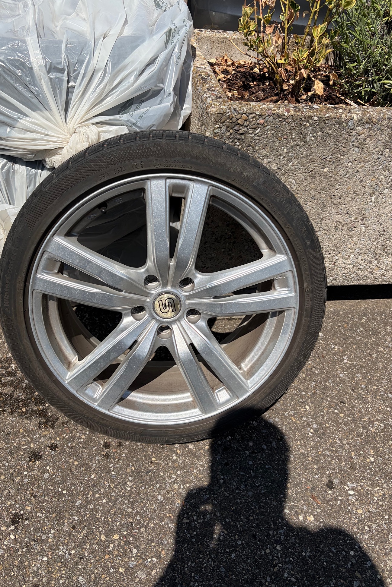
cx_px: 185
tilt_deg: -42.9
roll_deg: -1.2
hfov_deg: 46.4
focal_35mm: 28
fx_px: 457
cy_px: 287
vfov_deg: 65.5
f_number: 1.6
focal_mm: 5.96
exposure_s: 1/5348
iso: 50
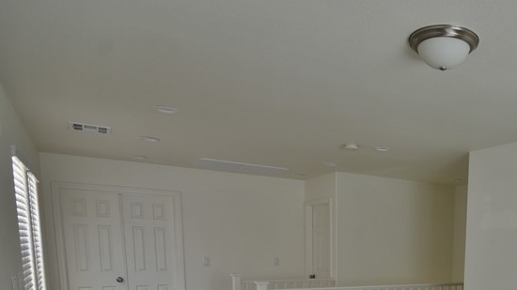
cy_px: 306
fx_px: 425
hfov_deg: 57.5
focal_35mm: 31
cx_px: 421
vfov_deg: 33.6
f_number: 6.3
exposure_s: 1/40
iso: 400
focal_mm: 10
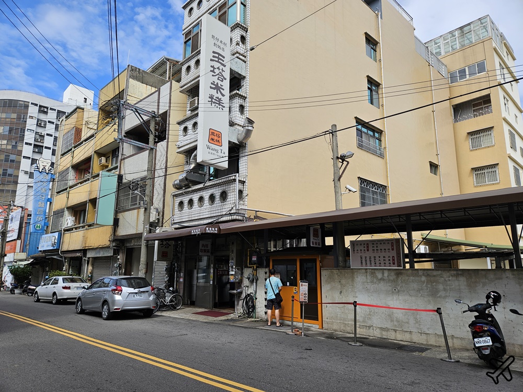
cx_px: 262
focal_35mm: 23
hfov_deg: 73.9
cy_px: 196
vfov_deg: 58.9
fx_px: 347
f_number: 1.8
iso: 25
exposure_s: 1/1695
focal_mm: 5.4
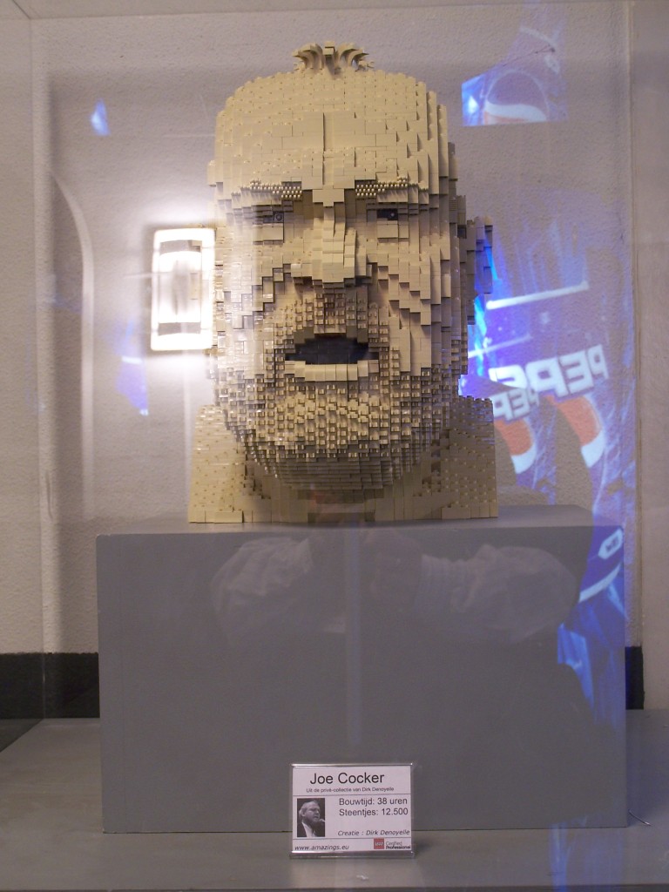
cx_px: 334
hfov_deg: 21.9
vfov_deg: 29.0
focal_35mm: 67
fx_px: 1726
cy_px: 446
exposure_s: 1/2
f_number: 3.2
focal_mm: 11.1
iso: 80
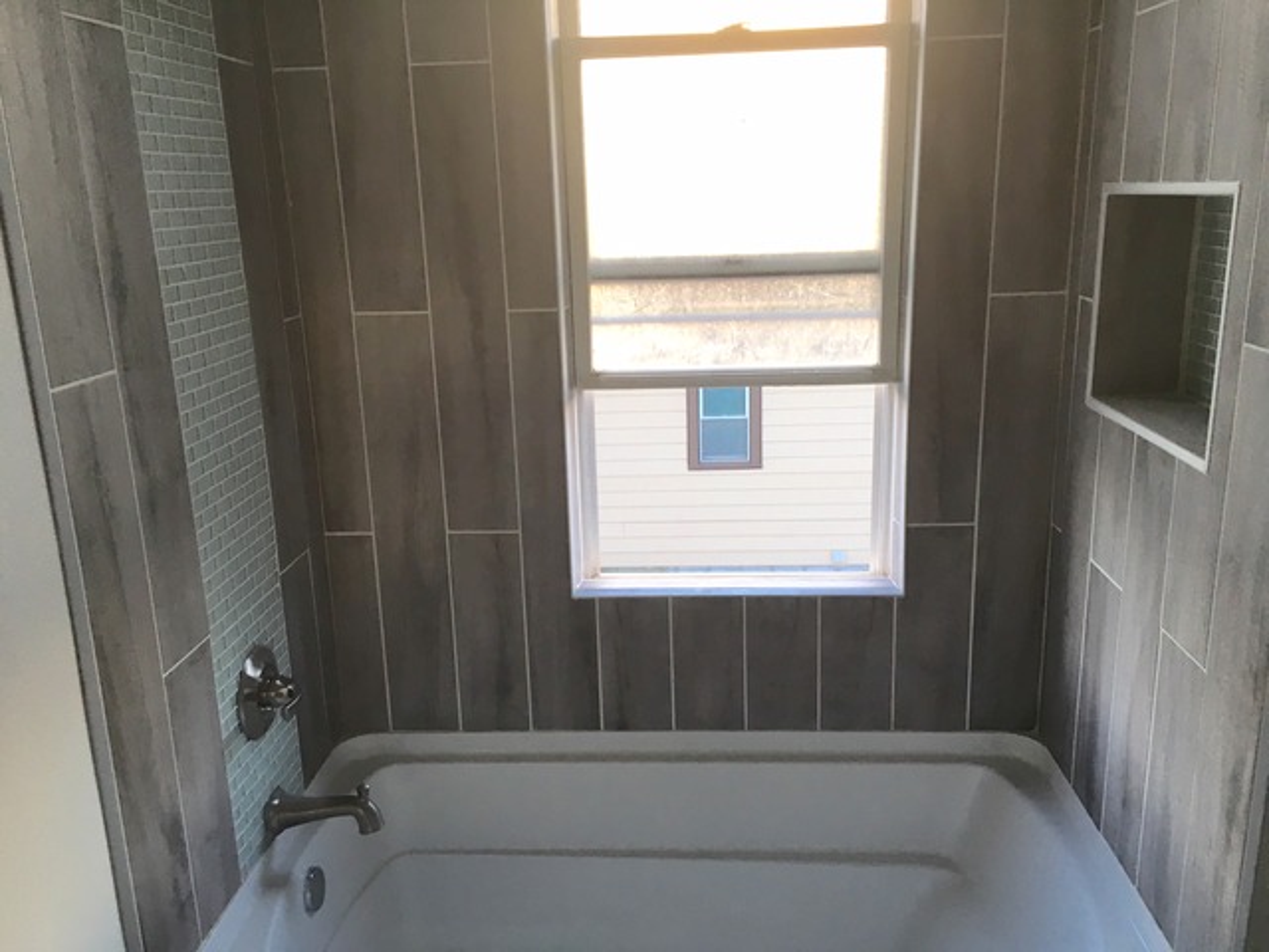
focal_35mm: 29
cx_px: 634
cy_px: 476
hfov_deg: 61.7
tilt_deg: -12.4
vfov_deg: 48.2
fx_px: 1063
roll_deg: +2.0
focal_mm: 4.15
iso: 25
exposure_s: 1/30
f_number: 2.2
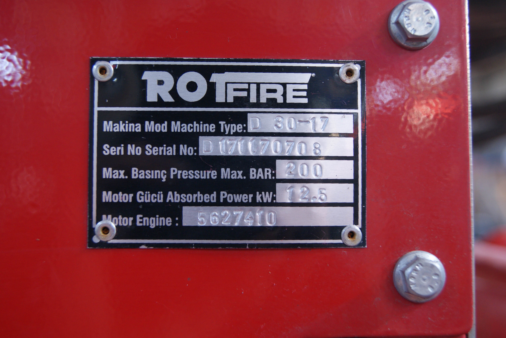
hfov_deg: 37.8
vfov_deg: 25.8
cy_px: 169
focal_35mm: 52
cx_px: 253
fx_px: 739
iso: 400
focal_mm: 35
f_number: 5
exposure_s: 1/6
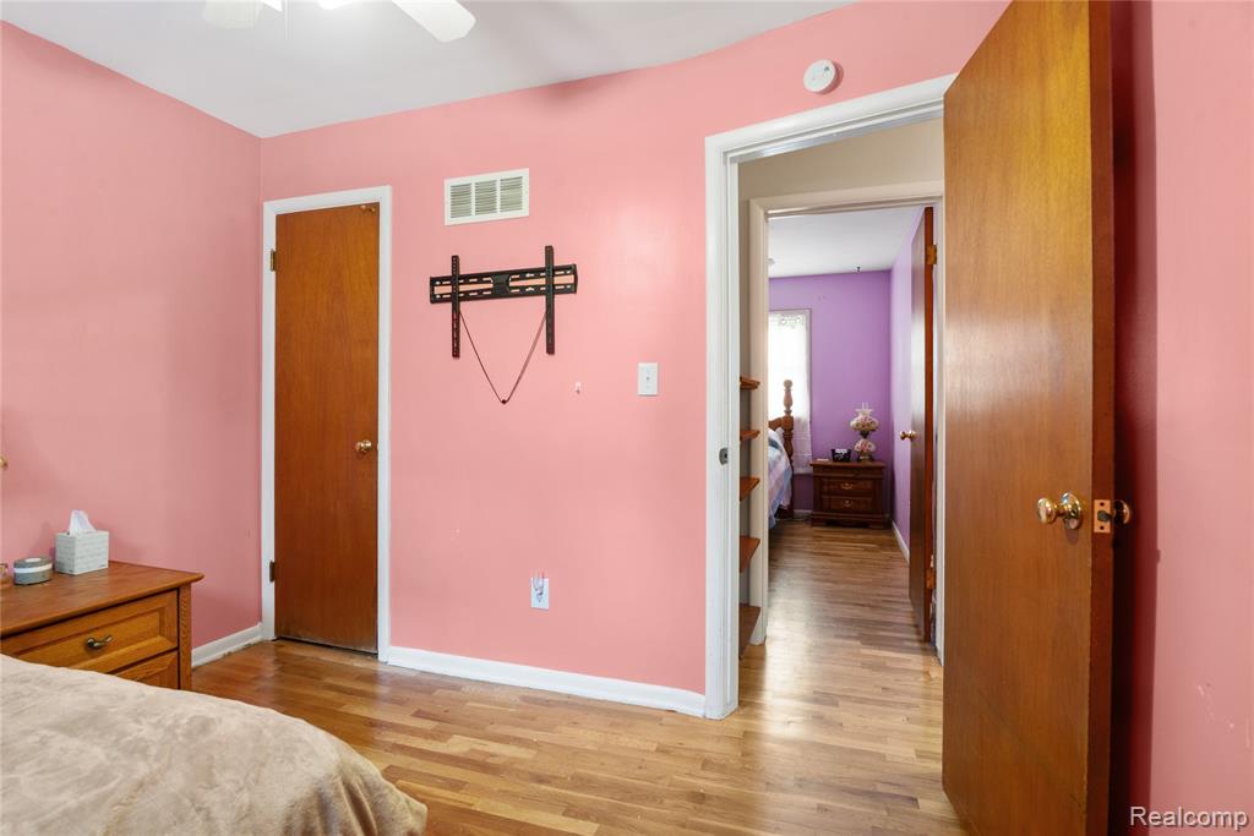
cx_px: 627
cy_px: 418
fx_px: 1045
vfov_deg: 43.6
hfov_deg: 61.9
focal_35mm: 30
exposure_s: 1
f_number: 9
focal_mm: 30
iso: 320
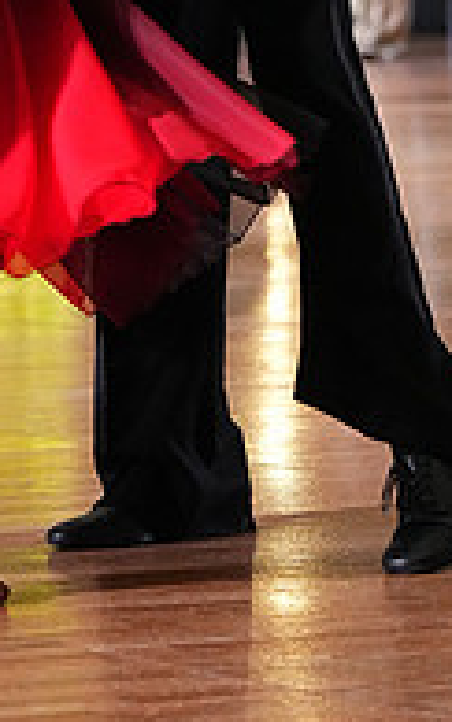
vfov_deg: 5.5
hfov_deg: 3.5
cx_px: -28
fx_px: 7464
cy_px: -293
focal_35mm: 379
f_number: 4.5
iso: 6400
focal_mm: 125
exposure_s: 1/400
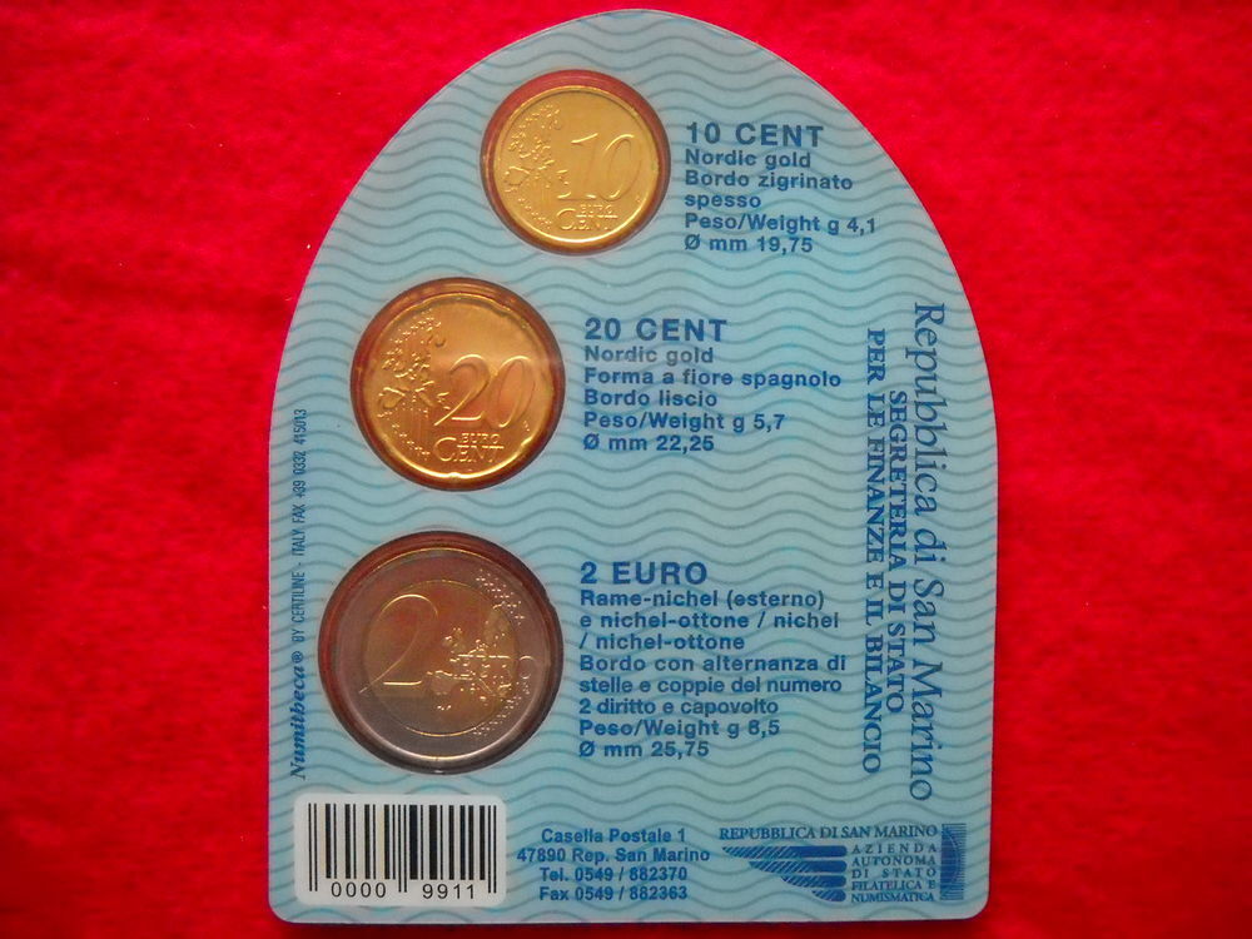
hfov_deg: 45.8
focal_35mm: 41
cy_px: 470
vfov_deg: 35.1
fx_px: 1483
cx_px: 626
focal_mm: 6.72
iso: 800
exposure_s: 1/192
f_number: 3.1
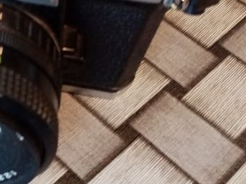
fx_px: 547
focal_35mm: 77
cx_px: -56
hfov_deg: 23.1
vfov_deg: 18.8
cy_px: 23
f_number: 1.8
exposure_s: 1/25
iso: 558
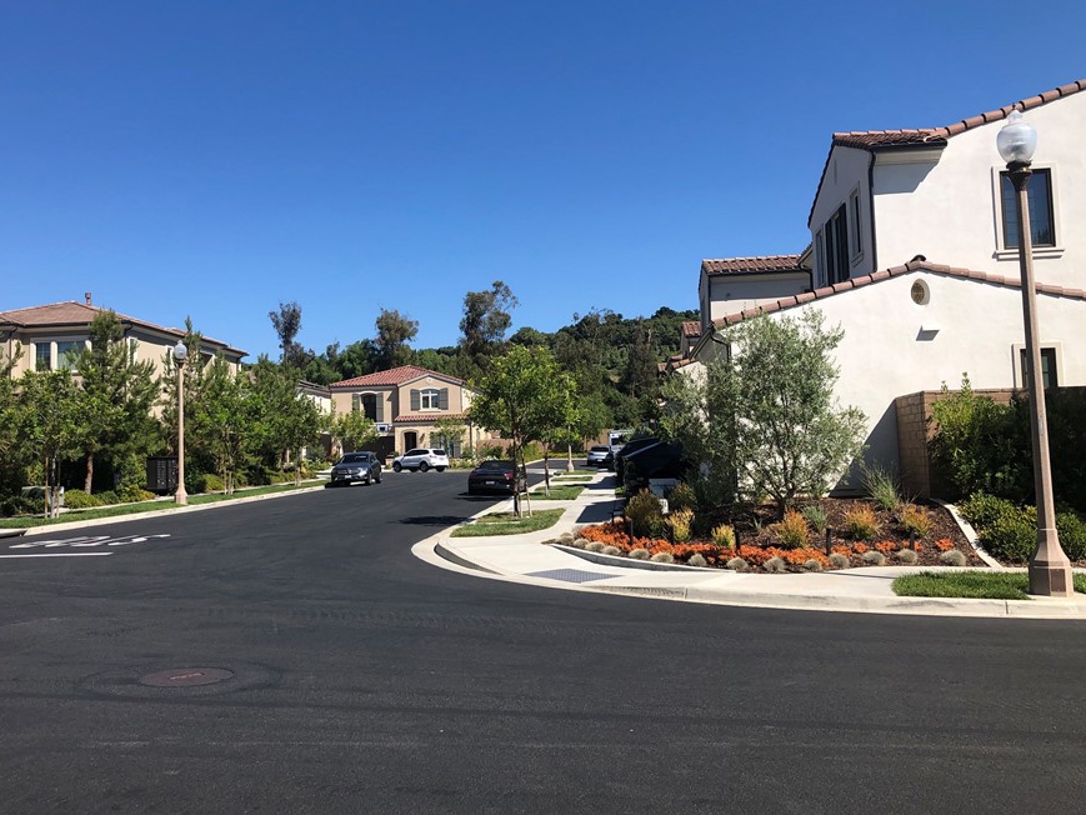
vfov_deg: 42.9
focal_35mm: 33
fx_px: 1035
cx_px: 467
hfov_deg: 55.1
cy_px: 388
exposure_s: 1/1869
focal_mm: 3.99
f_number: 1.8
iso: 20
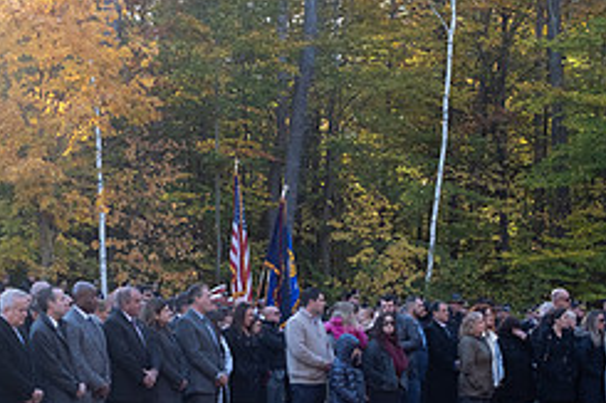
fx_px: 1396
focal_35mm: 83
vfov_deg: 16.2
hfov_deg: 24.4
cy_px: 355
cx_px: 220
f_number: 3.6
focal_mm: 23
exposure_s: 1/640
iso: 800
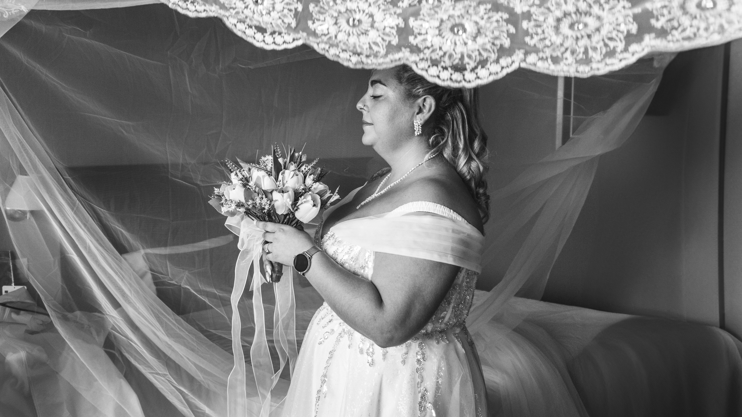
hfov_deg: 63.6
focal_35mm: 30
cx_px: 335
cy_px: 189
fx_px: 596
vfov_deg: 38.5
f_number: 3.5
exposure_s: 1/200
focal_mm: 16
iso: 800
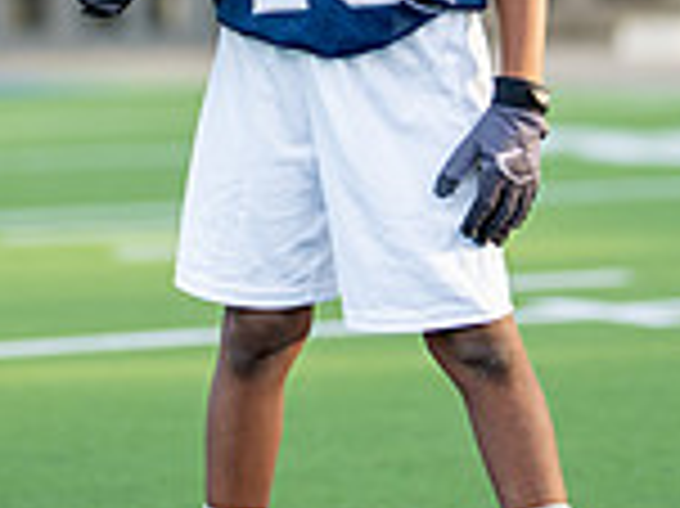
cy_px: -70
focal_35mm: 214
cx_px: 336
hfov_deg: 9.3
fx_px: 4200
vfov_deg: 6.9
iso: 100
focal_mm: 50
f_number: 1.2
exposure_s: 1/1600
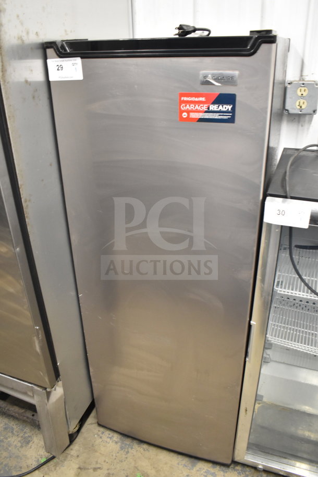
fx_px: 358
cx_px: 159
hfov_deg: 47.9
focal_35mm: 27
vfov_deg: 67.4
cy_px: 238
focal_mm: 18
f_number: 3.5
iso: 1800
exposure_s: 1/30
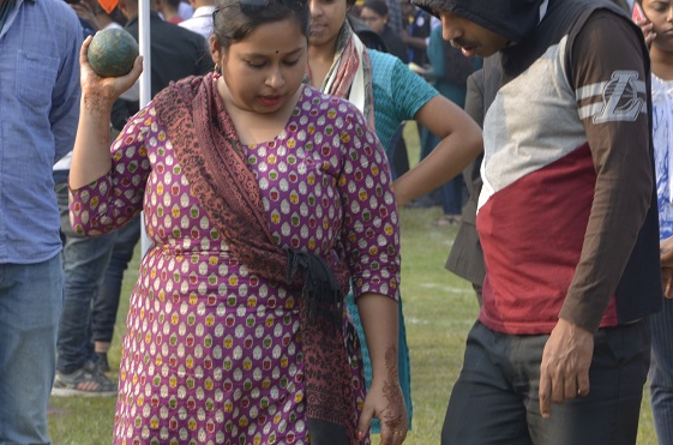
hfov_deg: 8.2
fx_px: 4714
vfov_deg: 5.4
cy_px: 216
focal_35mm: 253
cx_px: 276
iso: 250
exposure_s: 1/125
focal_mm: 105
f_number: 10
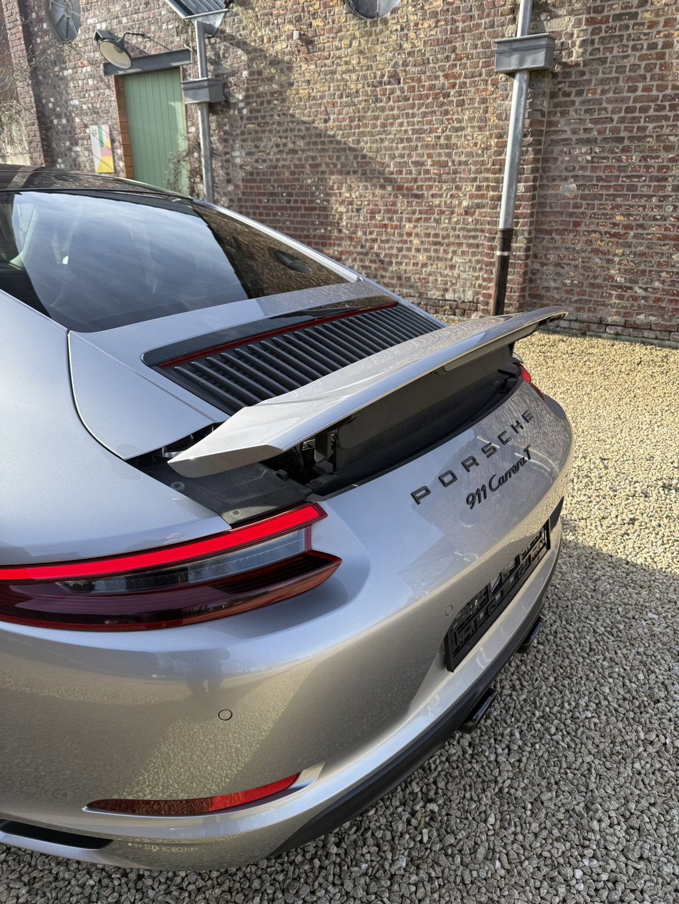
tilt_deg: -22.8
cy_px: 452
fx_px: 628
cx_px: 340
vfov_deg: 71.6
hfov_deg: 56.8
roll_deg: +0.3
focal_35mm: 24
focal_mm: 6.76
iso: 80
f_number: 1.78
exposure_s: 1/1250
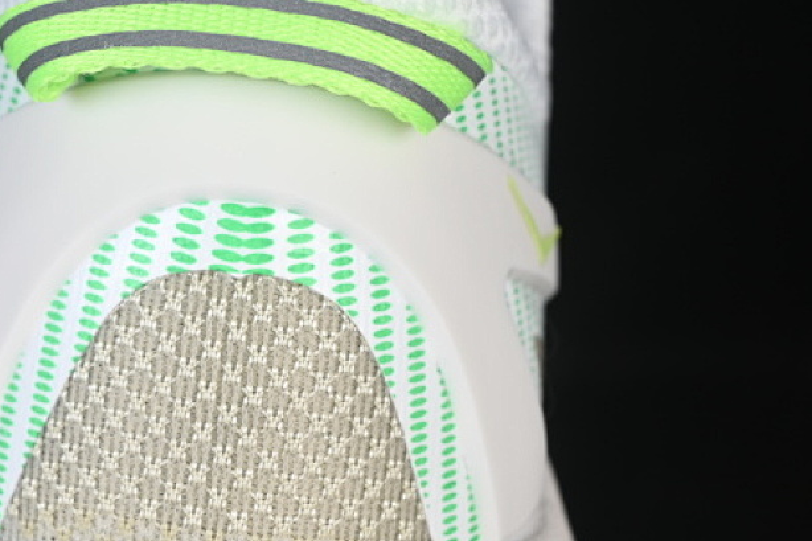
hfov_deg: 15.4
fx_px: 2976
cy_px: 333
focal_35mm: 132
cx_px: 176
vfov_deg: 10.4
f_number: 7.1
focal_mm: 50
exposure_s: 1/80
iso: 160
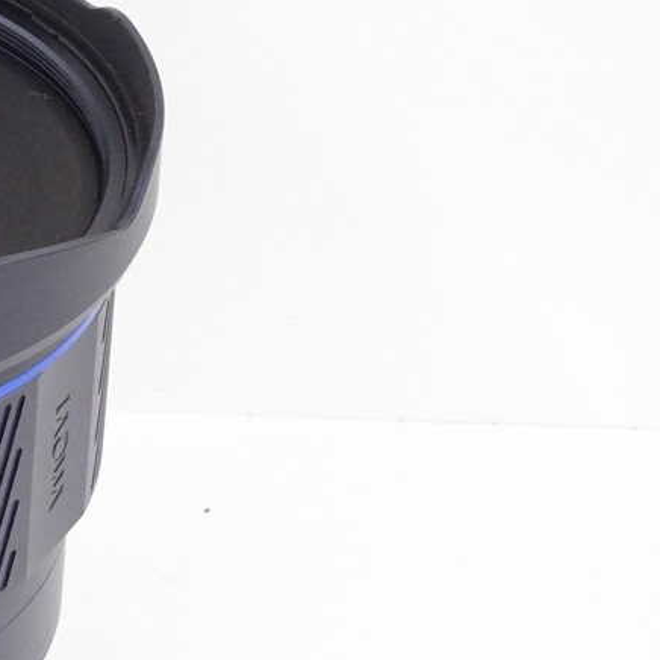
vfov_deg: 12.0
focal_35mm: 146
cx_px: -247
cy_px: 341
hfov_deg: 11.6
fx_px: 3149
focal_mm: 10.23
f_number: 4.5
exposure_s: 1/60
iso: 500
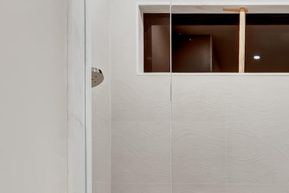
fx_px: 345
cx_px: 255
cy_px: 210
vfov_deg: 28.5
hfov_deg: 42.1
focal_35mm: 43
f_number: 9
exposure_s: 1/5
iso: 400
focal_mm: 14
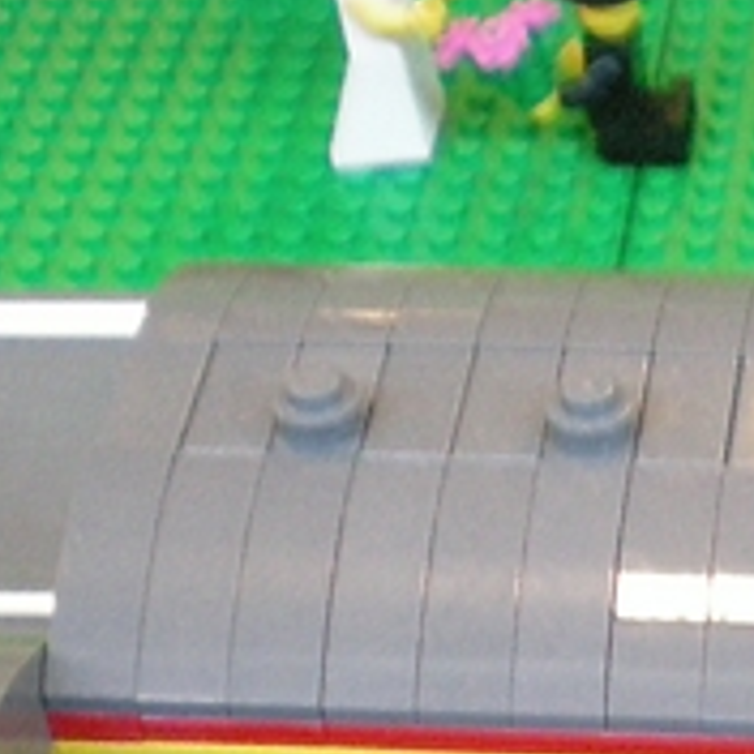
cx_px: 810
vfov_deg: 13.7
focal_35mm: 122
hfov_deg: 14.0
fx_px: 3006
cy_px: 994
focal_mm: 6.3
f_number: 3.1
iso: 400
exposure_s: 1/14.3
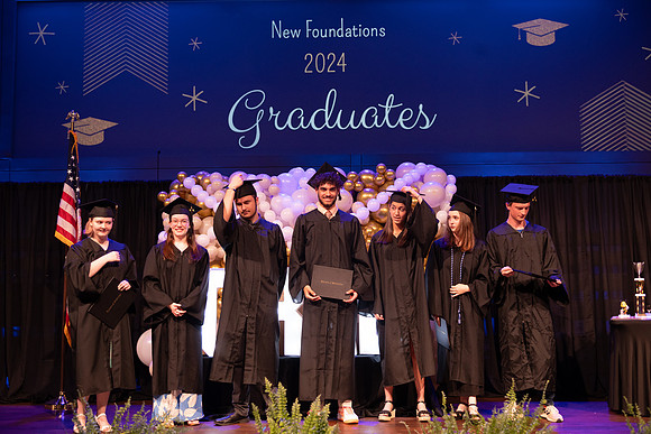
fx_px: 796
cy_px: 217
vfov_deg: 30.5
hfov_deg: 44.5
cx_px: 326
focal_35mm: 44
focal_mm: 44
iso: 1600
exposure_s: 1/200
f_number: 4
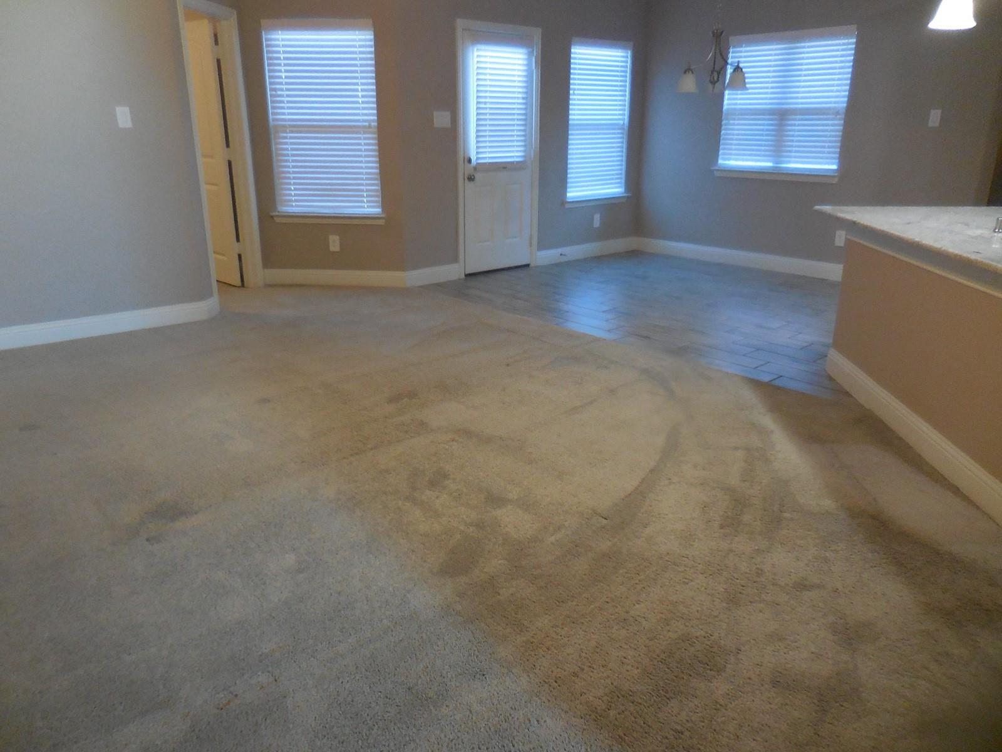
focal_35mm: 25
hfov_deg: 69.4
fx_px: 724
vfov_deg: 54.9
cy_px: 376
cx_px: 501
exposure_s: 1/30
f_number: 3.3
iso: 400
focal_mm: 4.5
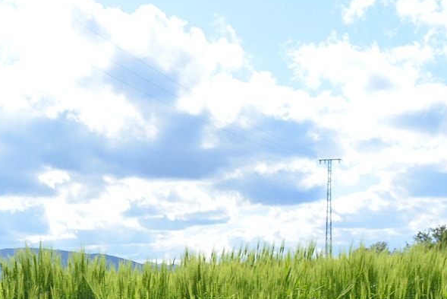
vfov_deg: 10.6
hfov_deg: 16.1
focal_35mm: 126
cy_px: 392
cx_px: 123
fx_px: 1569
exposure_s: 1/1600
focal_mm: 31
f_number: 7.1
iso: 400
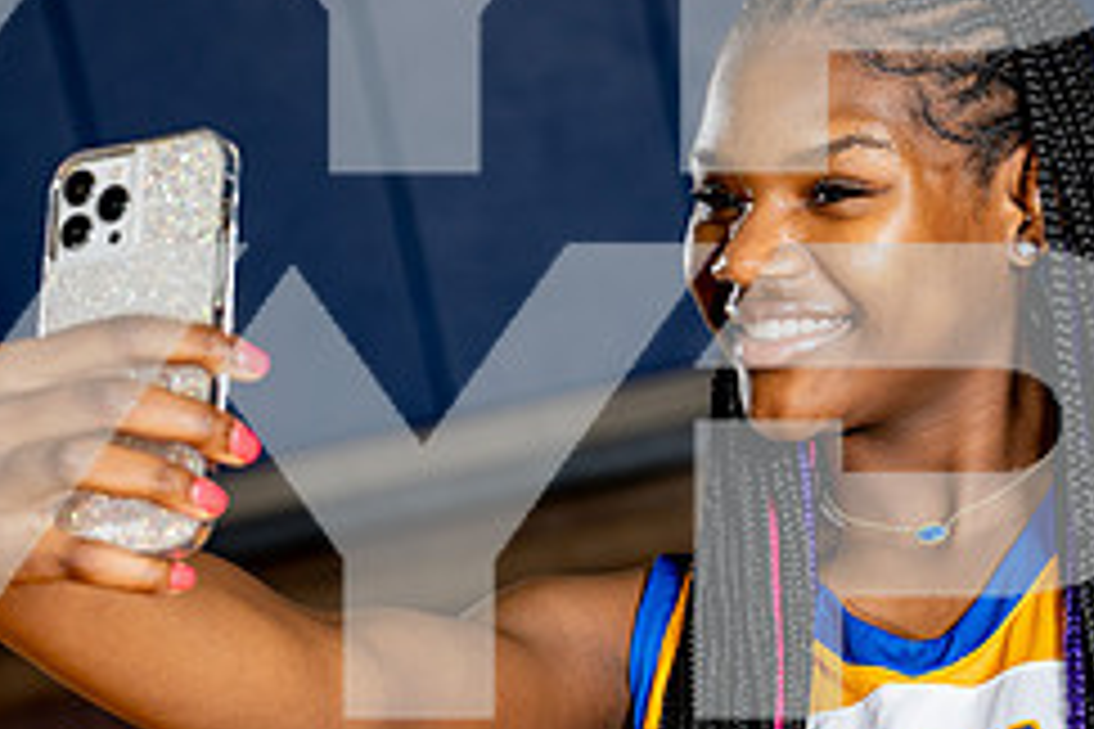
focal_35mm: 167
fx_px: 5075
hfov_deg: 12.3
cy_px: 484
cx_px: 608
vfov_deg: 8.2
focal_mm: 70
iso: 160
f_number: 4
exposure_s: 1/250
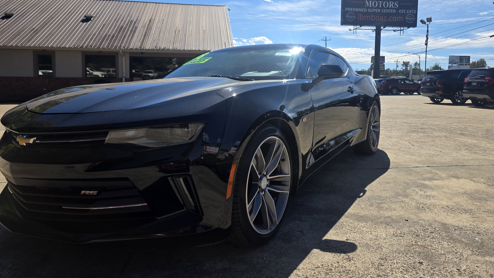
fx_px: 341
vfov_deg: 44.0
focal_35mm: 26
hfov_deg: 71.9
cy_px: 103
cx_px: 256
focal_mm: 6.3
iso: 80
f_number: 1.7
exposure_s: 1/6150
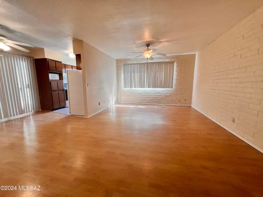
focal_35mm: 13
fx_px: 99
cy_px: 98
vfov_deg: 89.9
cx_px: 132
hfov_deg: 106.2
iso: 100
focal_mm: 1.57
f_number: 1.8
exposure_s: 1/120
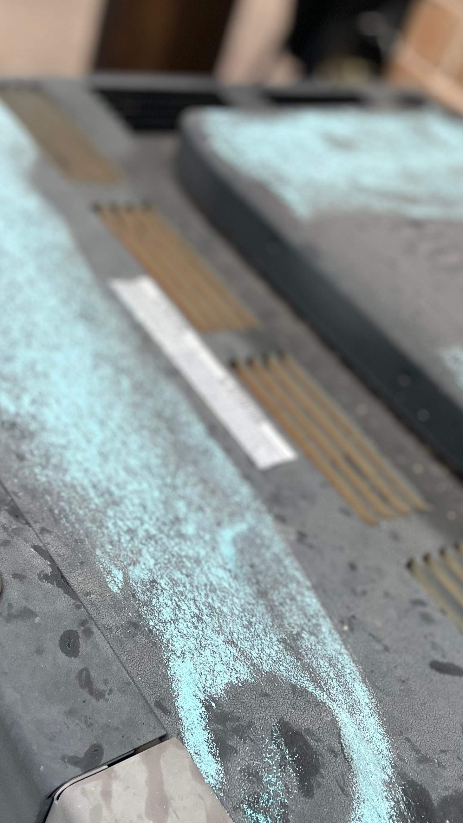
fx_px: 960
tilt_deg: -43.0
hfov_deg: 27.1
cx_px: 230
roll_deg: -24.6
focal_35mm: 44
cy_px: 506
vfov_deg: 46.1
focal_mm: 4.2
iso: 200
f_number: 1.6
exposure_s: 1/60
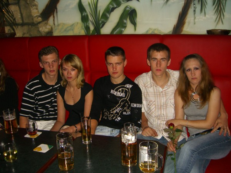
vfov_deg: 37.7
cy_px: 86
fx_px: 254
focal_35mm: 38
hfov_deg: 49.0
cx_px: 116
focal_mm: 7.9
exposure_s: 1/60
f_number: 2.8
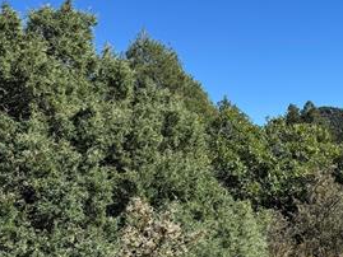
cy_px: 202
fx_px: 565
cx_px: 402
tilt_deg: -5.6
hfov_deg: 29.5
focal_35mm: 57
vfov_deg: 25.3
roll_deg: +4.3
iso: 80
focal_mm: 6.76
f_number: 1.78
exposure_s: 1/3247
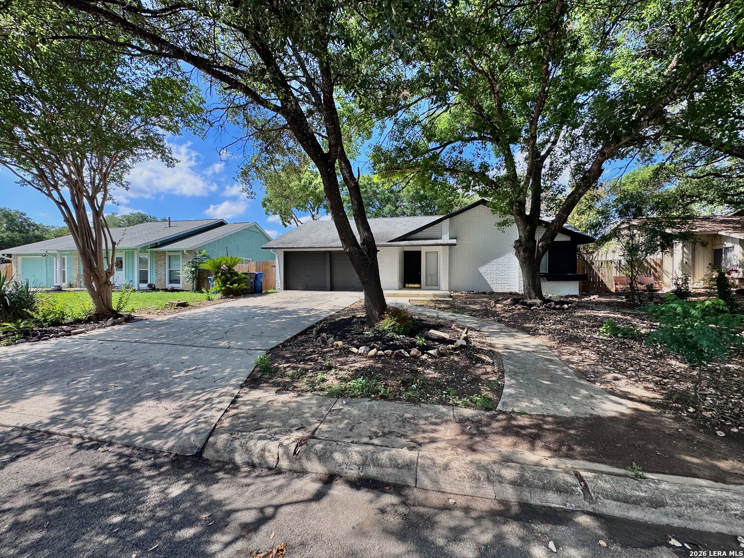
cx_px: 372
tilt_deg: -1.1
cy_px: 279
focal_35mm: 14
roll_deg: -0.6
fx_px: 301
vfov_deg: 85.7
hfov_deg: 102.1
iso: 50
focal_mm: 2.22
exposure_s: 1/763
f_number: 2.2
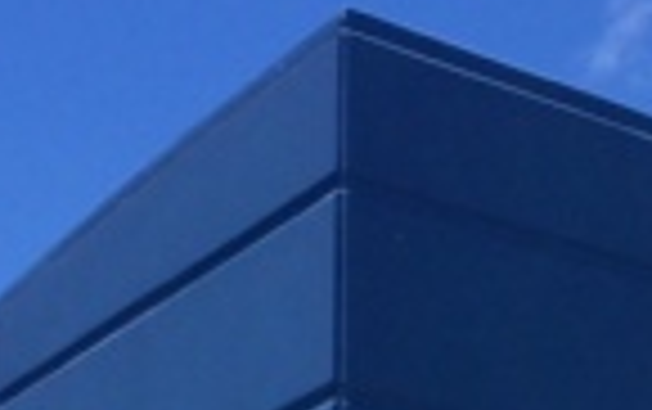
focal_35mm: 140
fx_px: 2491
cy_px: 991
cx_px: 553
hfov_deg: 14.8
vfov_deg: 8.6
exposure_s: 1/2740
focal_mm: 4.12
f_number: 2.2
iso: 32
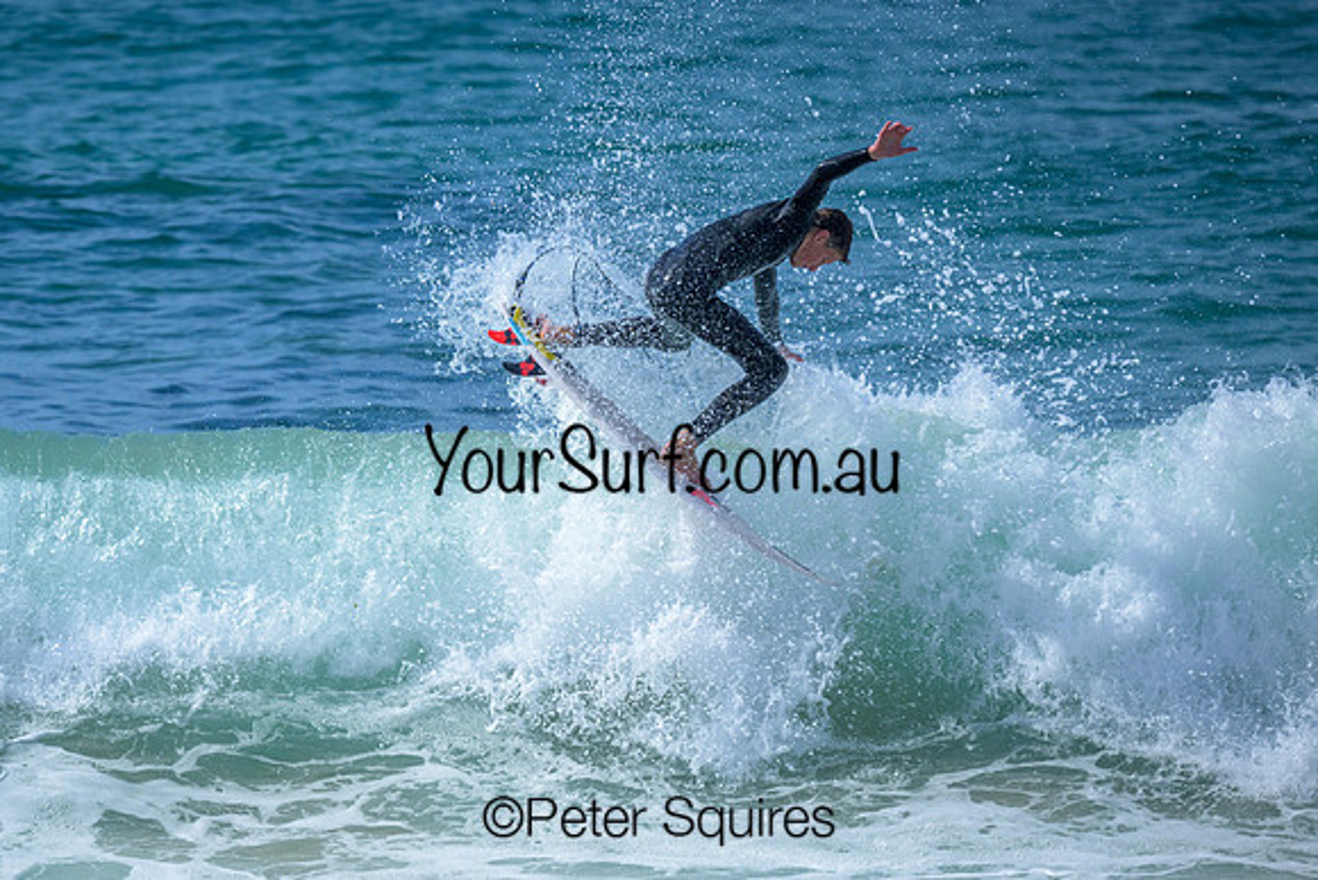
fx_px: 39934
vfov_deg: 1.3
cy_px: 582
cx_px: 420
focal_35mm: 1091
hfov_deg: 1.9
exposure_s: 1/2000
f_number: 6.3
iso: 160
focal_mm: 800
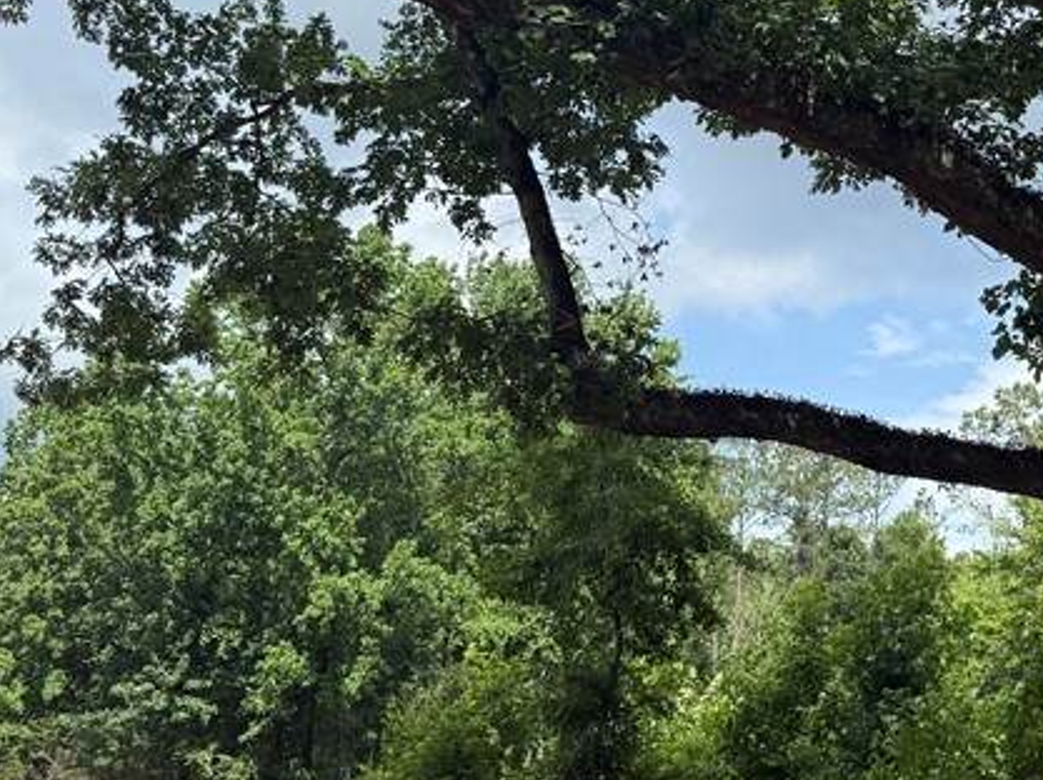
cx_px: 998
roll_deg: +0.7
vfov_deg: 24.4
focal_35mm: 59
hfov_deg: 30.8
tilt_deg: +22.2
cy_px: 168
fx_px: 1776
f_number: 1.78
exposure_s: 1/2703
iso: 100
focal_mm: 6.76
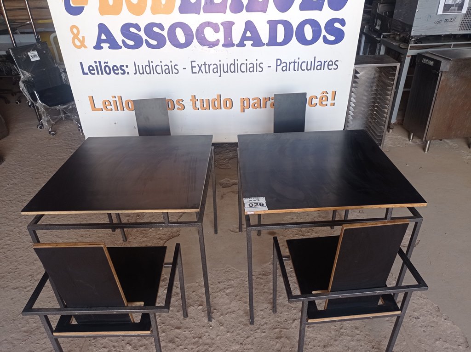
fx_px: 381
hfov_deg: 63.5
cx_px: 236
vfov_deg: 49.7
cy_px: 176
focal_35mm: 28
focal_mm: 4.7
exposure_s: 1/133
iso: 103
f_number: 1.79
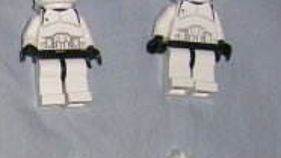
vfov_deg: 9.1
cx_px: -186
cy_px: 214
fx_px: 977
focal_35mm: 131
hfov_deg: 14.8
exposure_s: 1/60.1
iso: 50
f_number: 4.8
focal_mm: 5.4
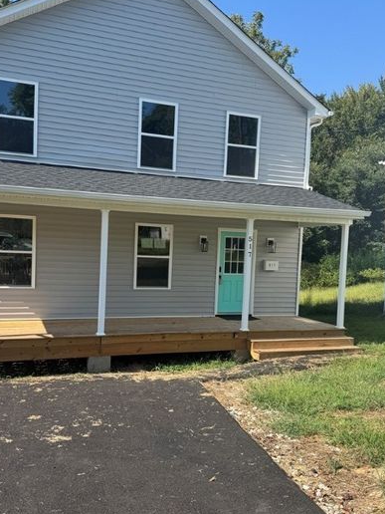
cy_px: 275
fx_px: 460
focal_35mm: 31
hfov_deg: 45.4
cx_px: 177
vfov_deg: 58.3
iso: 80
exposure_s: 1/2252
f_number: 1.78
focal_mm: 6.76
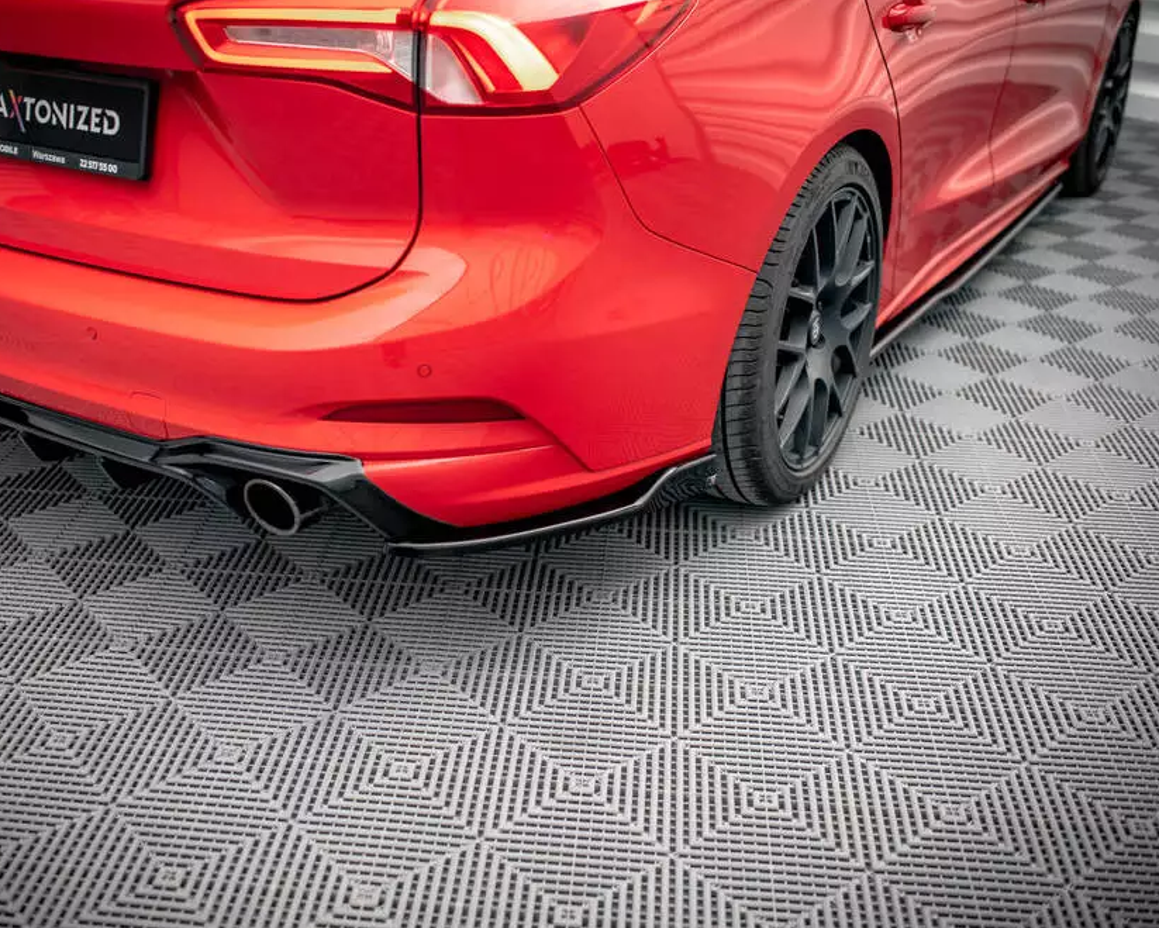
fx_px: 1373
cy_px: 464
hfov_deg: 45.7
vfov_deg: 37.4
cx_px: 502
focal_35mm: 40
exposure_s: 1/100
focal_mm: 35
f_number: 2.2
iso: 1000
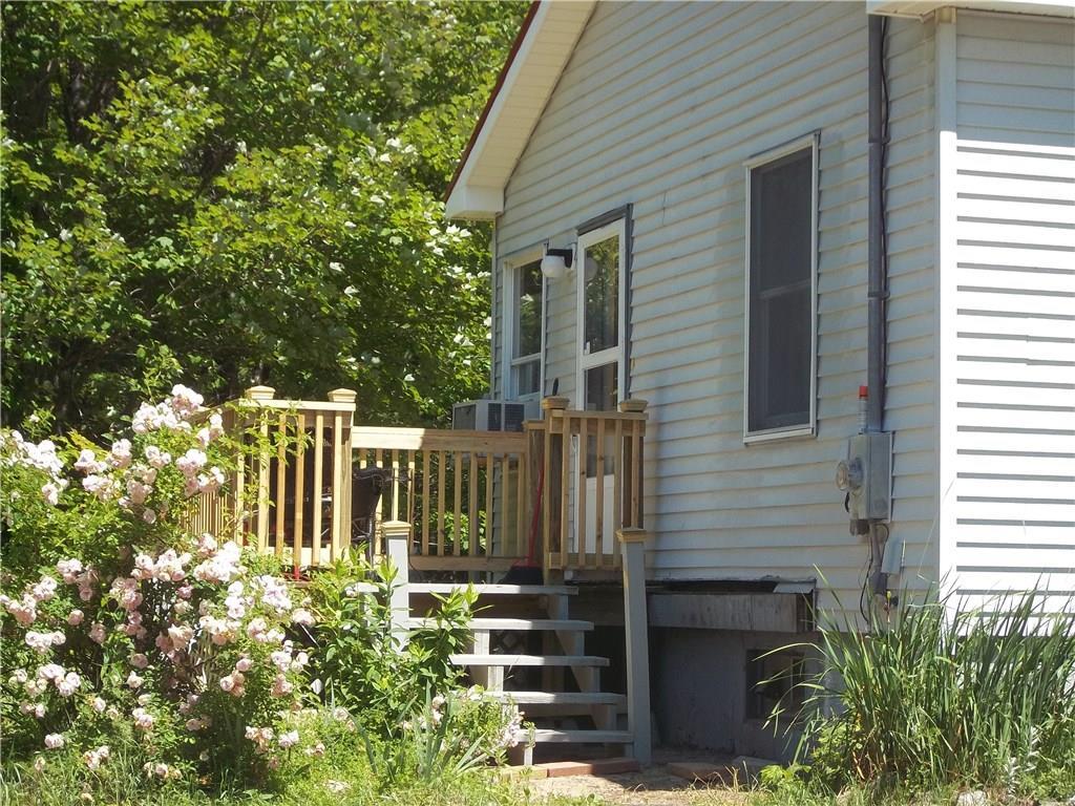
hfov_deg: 20.4
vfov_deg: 15.4
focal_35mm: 96
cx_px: 538
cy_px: 403
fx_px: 2981
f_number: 5.2
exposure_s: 1/250
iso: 80
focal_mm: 17.1
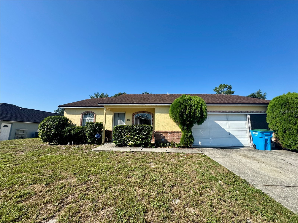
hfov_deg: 102.1
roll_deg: -0.7
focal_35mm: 14
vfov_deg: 85.7
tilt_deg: +8.3
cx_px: 149
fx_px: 121
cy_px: 112
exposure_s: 1/1395
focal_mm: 2.22
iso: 50
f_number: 2.2
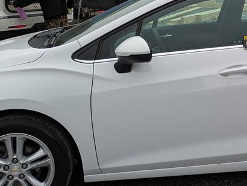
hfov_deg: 24.3
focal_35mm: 78
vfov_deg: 18.6
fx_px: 557
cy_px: 13
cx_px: 221
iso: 51
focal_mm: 5.43
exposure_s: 1/461
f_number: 1.89
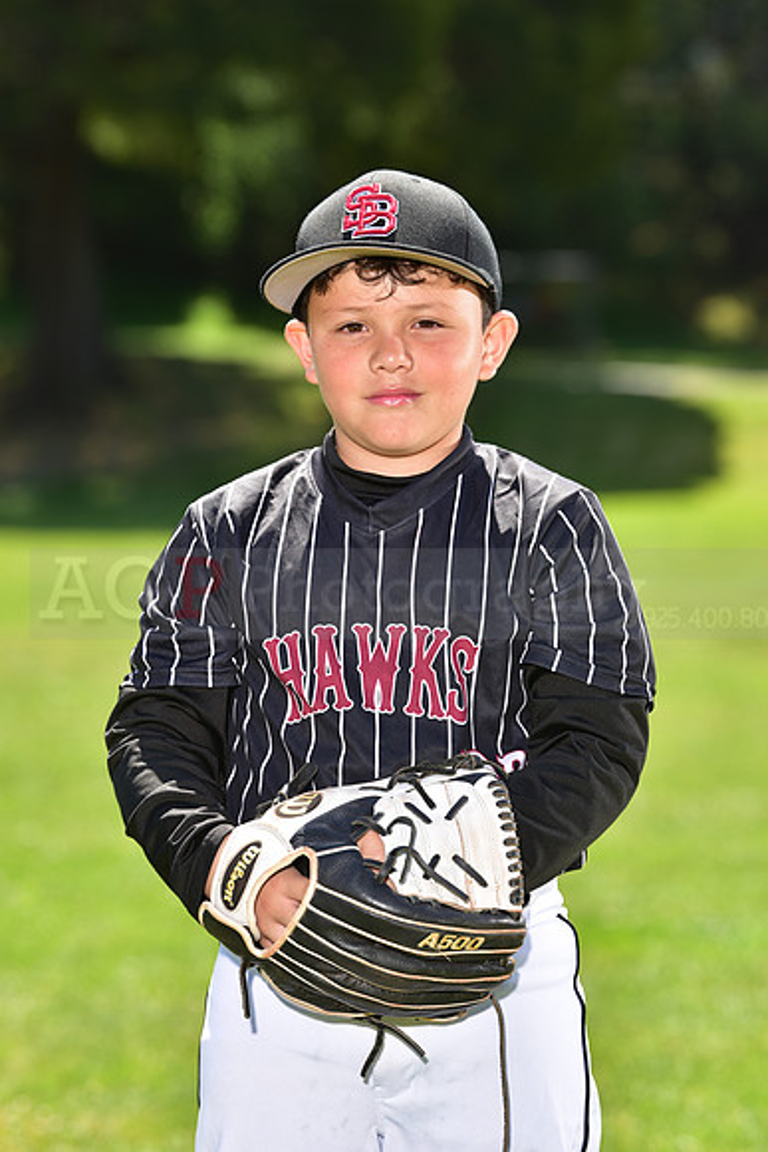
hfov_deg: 9.2
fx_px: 4797
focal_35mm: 150
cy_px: 576
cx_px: 384
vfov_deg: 13.7
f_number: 5
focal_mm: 150
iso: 100
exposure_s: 1/250
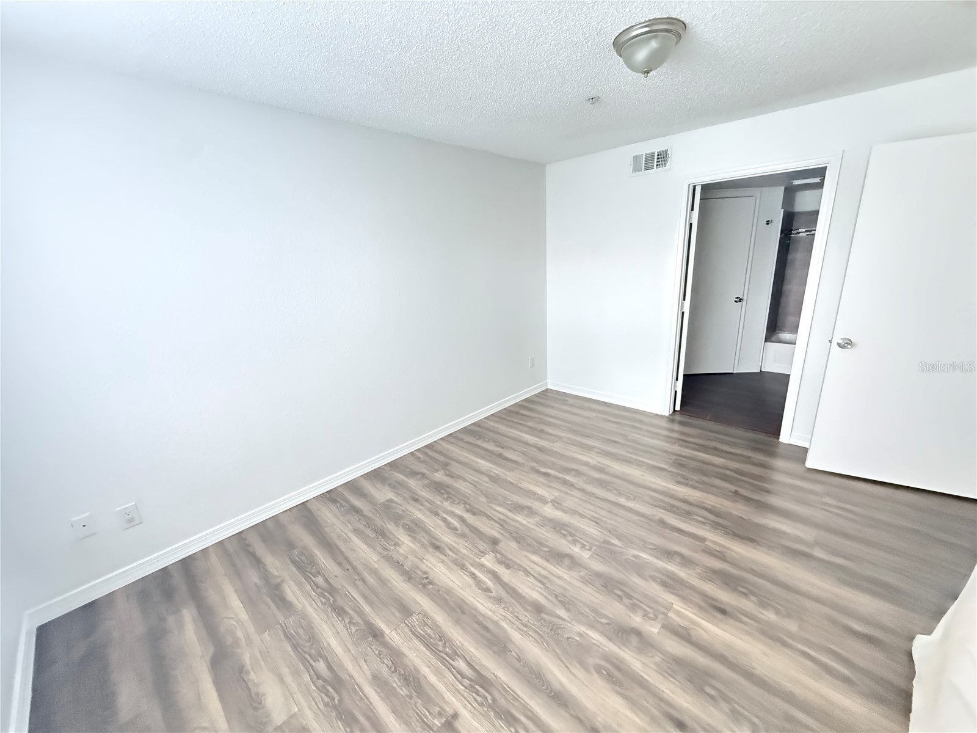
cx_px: 488
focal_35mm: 14
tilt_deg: -15.4
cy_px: 366
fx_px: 395
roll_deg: +2.4
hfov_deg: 102.1
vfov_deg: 85.7
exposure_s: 1/40
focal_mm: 2.22
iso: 1600
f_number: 2.2
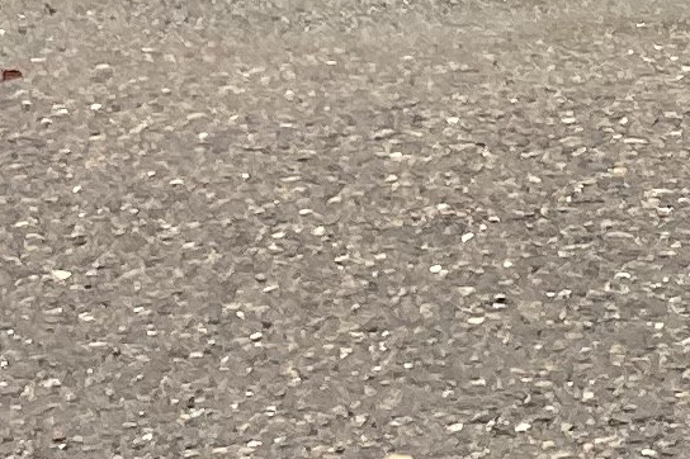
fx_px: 4137
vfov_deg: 5.6
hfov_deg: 8.4
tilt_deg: -1.0
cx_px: 1872
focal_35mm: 216
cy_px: -1297
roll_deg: +0.7
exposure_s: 1/262
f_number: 1.8
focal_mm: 3.99
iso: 20
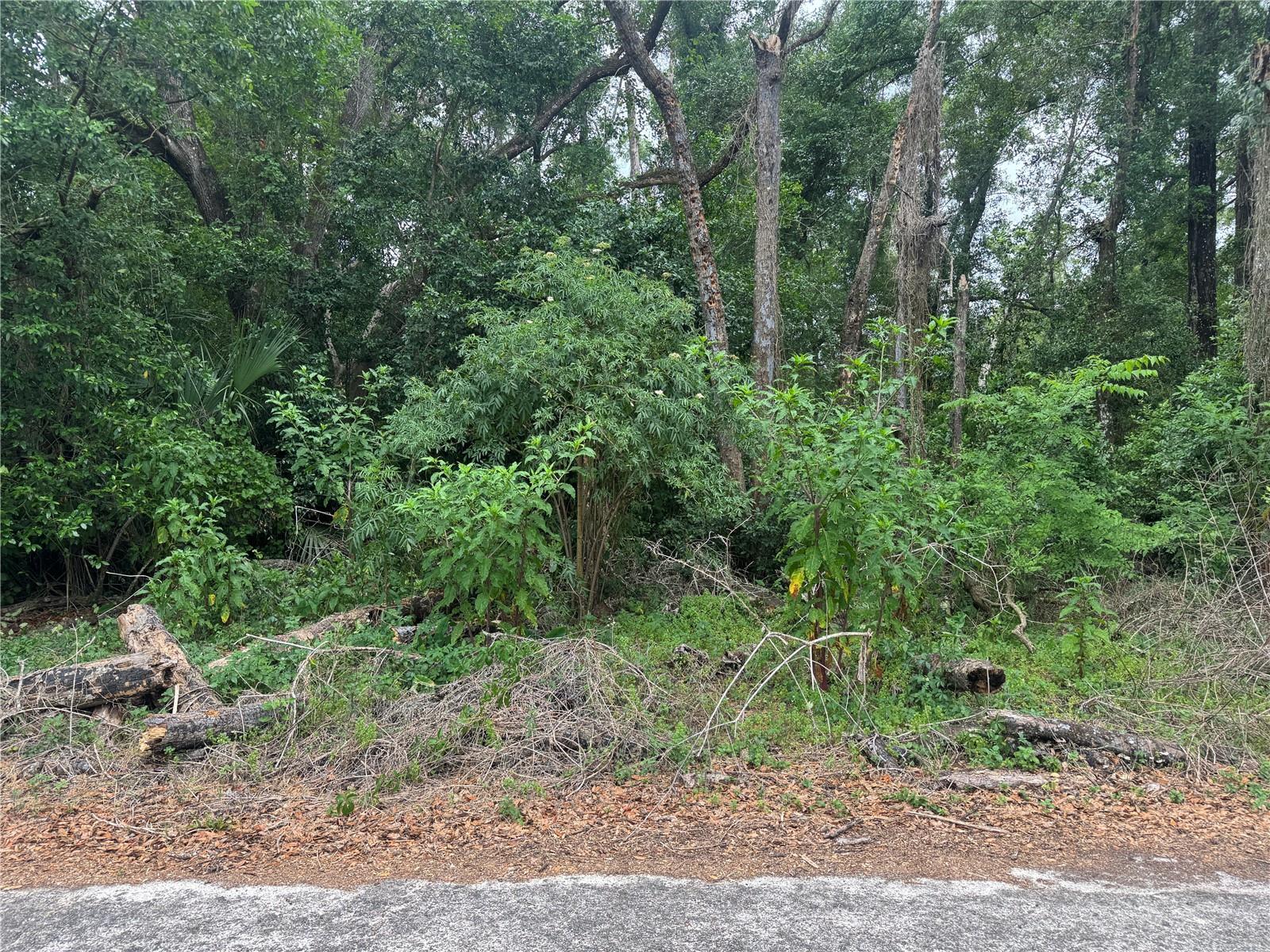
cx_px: 635
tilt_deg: +0.7
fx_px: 881
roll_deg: +0.3
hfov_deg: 71.6
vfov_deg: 56.8
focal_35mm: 24
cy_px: 476
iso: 100
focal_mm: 6.76
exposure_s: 1/121
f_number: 1.78
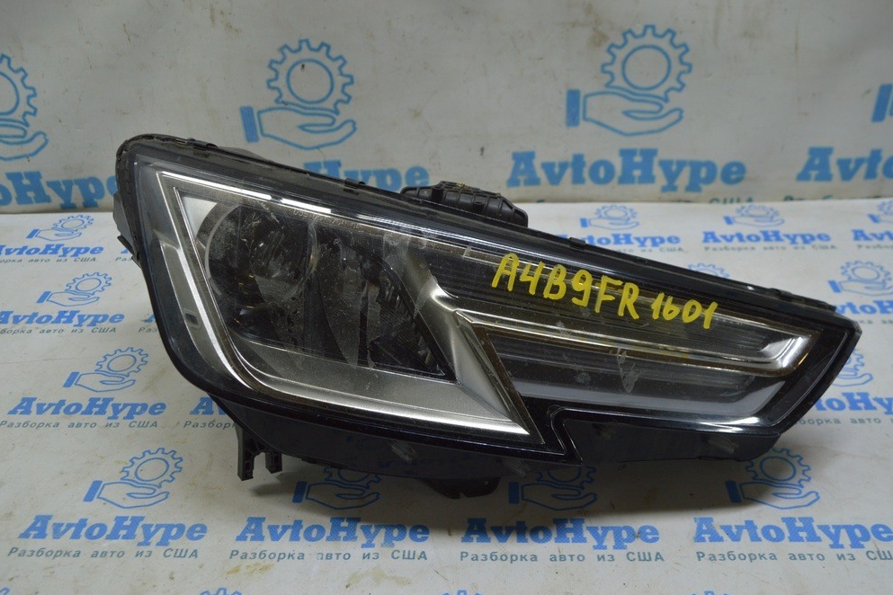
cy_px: 297
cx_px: 441
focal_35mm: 34
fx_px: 843
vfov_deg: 38.9
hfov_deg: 55.8
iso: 400
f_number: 5.6
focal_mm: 22
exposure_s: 1/40
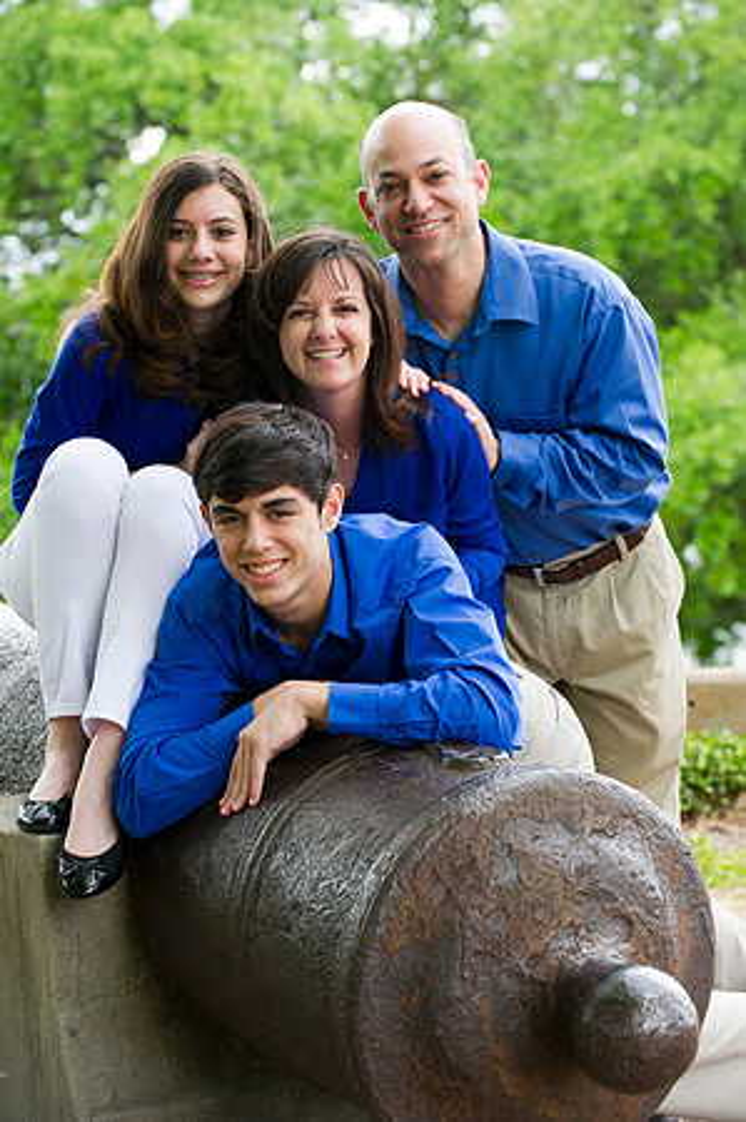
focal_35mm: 110
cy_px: 561
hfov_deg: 12.4
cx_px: 373
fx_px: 3427
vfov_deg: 18.6
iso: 320
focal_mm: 110
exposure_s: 1/125
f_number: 5
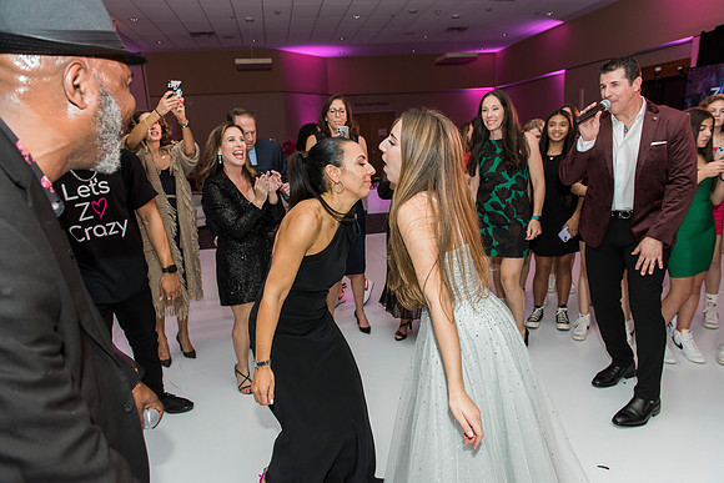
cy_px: 242
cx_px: 362
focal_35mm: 24
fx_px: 483
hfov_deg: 73.7
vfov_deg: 53.2
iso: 1000
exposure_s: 1/100
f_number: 4.5
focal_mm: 24
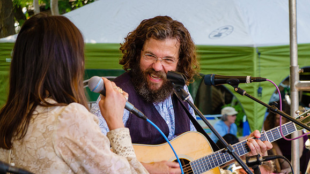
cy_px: 93
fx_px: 1512
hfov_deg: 11.7
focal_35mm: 184
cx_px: 155
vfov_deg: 6.6
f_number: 4.5
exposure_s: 1/200
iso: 500
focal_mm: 63.55
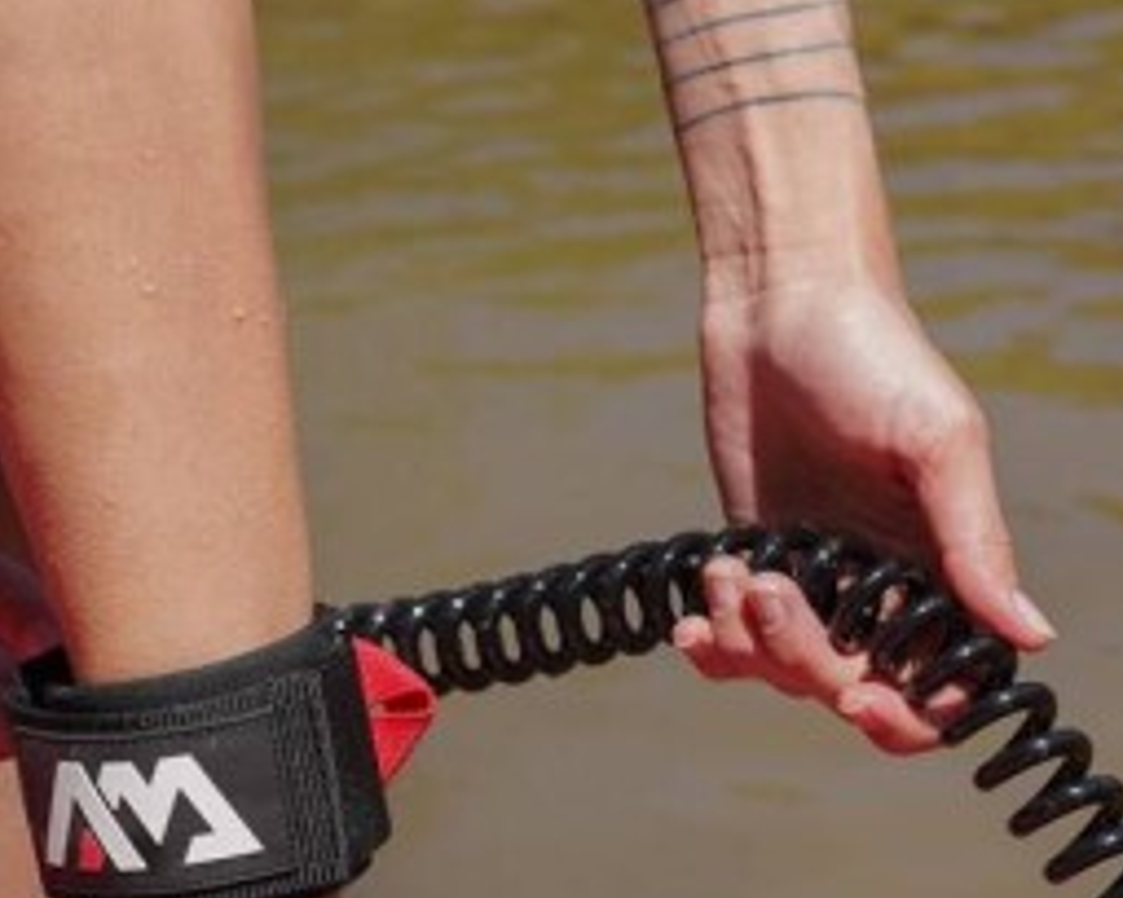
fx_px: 4886
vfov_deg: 10.5
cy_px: 792
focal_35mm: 147
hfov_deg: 13.0
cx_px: 203
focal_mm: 50
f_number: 5.6
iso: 100
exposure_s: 1/400
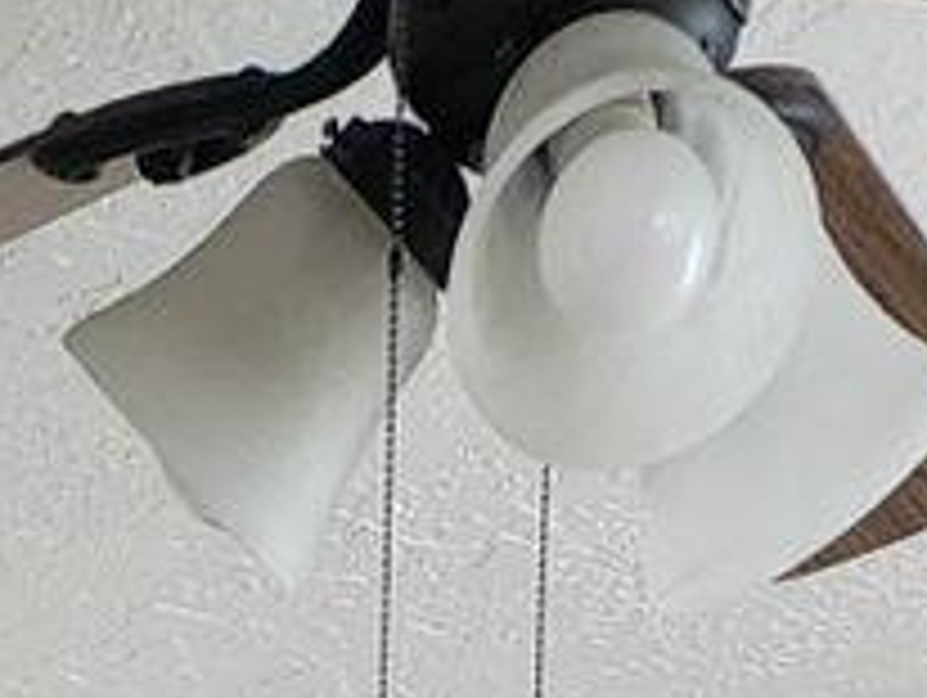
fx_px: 5738
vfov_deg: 4.8
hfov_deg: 9.0
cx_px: -518
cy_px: 4211
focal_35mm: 214
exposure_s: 1/180
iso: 100
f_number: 1.8
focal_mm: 6.4
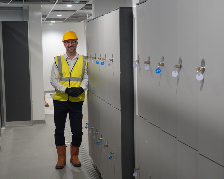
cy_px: 89
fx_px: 358
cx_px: 121
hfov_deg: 34.7
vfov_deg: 28.1
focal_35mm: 54
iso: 2000
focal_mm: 47
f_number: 4.5
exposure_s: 1/160
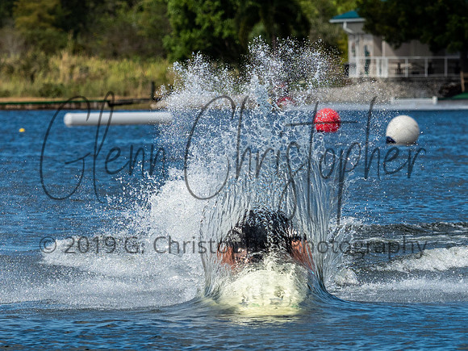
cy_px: 230
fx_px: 7482
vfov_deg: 2.7
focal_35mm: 553
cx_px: 257
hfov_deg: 3.6
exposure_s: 1/2500
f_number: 4
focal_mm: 150
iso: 200
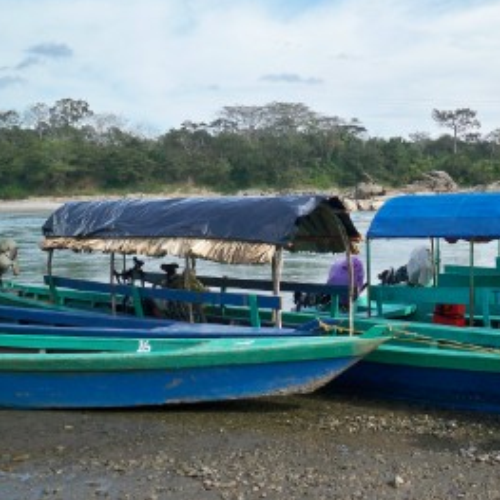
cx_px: 363
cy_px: 243
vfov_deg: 36.1
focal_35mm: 47
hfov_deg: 35.4
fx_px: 768
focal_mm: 6.3
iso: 125
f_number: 3.1
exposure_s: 1/500
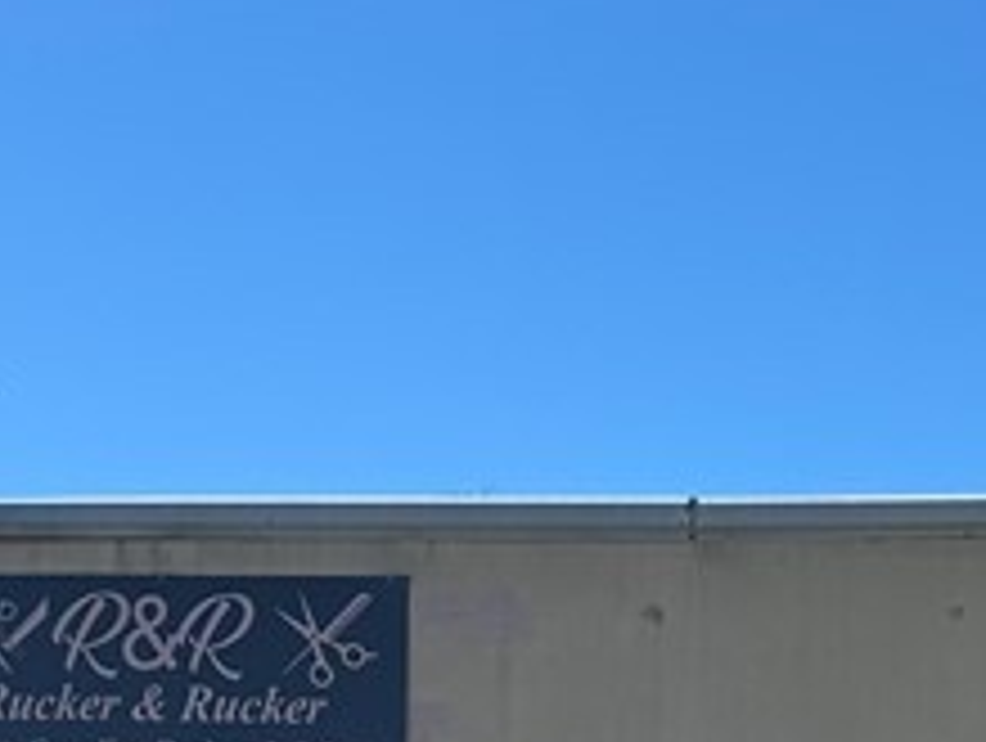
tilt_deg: +4.4
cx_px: 1108
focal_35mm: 112
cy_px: 1151
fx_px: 3195
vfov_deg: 12.5
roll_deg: +0.1
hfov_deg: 16.9
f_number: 1.78
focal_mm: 6.86
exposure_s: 1/3861
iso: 80
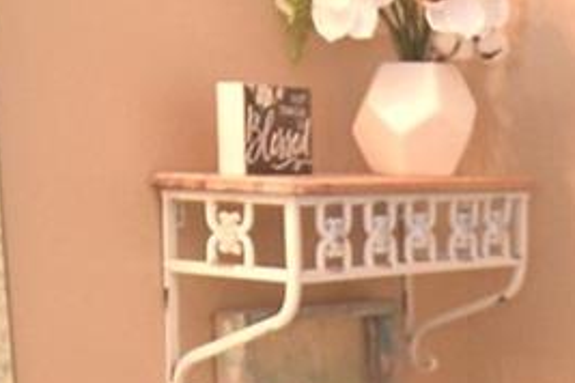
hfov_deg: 17.2
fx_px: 1837
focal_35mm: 115
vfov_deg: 11.2
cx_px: 622
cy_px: 643
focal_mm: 10
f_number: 3.5
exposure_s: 1/60
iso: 1250
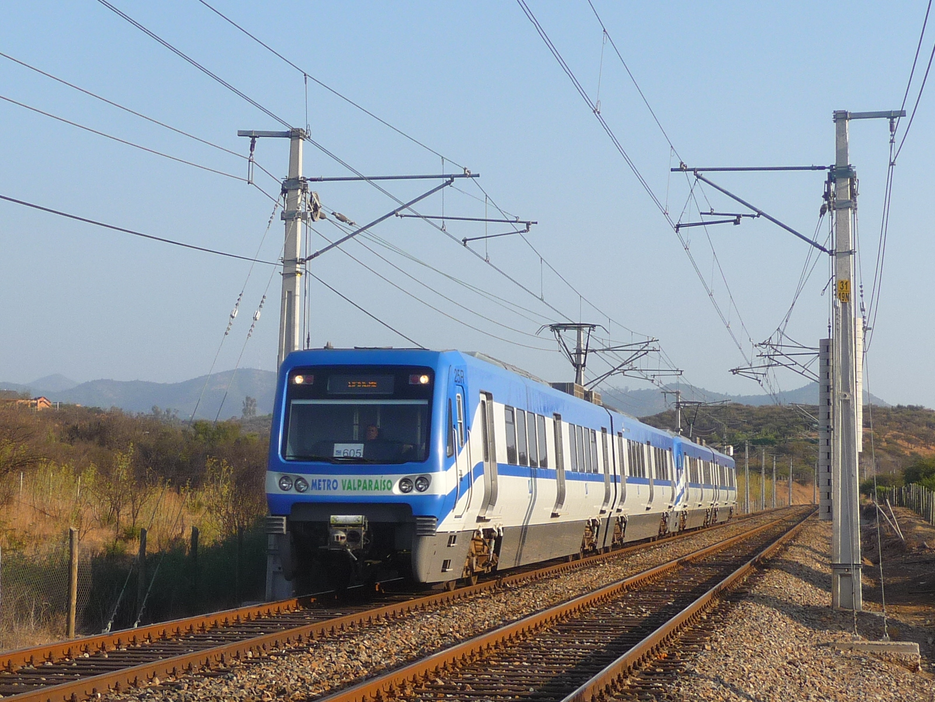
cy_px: 351
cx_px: 468
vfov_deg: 18.4
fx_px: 2161
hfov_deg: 24.4
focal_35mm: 80
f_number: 4.2
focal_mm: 8.5
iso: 100
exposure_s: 1/500
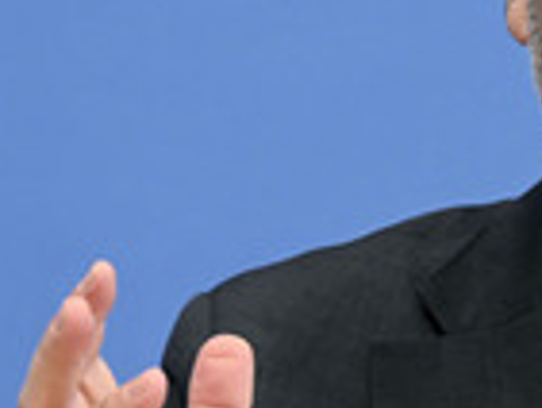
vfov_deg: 4.6
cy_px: 139
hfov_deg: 6.1
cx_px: 759
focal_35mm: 323
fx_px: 5062
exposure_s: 1/500
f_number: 6.3
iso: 4000
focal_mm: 105
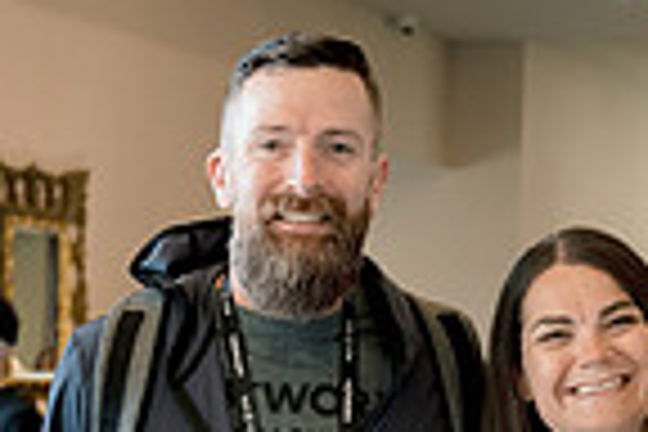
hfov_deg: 14.5
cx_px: 117
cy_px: 785
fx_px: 2538
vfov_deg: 9.3
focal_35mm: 141
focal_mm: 35
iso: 800
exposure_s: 1/100
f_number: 3.5
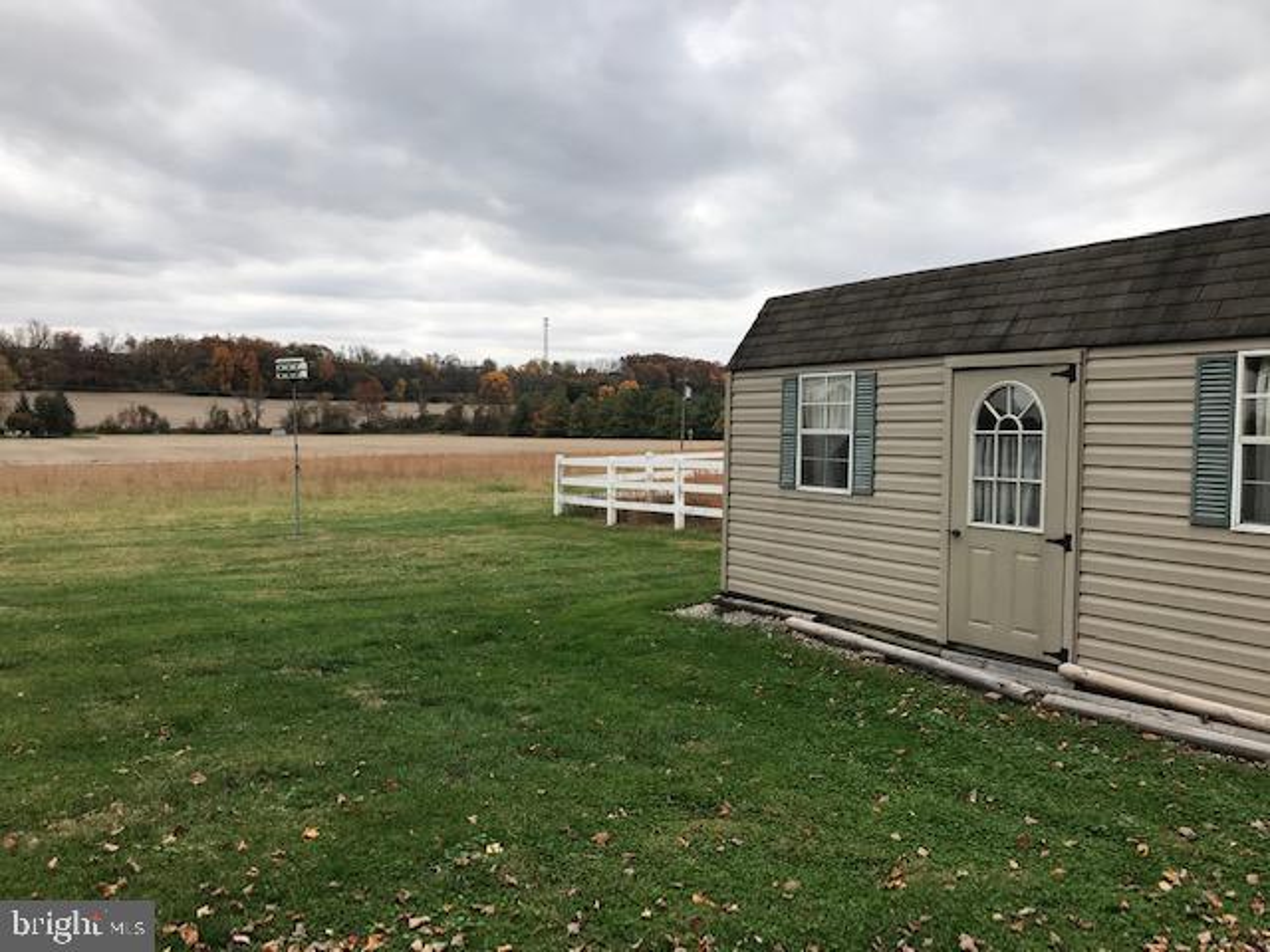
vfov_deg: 49.7
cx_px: 635
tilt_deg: -2.5
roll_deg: -0.2
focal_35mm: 28
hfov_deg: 63.4
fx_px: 1027
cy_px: 476
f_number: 1.8
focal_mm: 3.99
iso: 20
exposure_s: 1/598
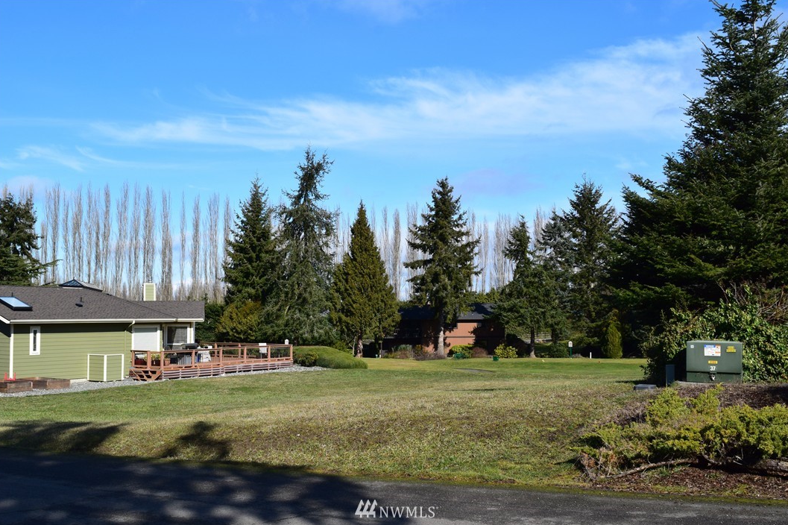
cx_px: 397
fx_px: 810
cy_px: 267
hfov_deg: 51.9
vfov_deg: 35.9
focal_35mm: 37
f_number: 11
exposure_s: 1/500
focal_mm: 24
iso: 360
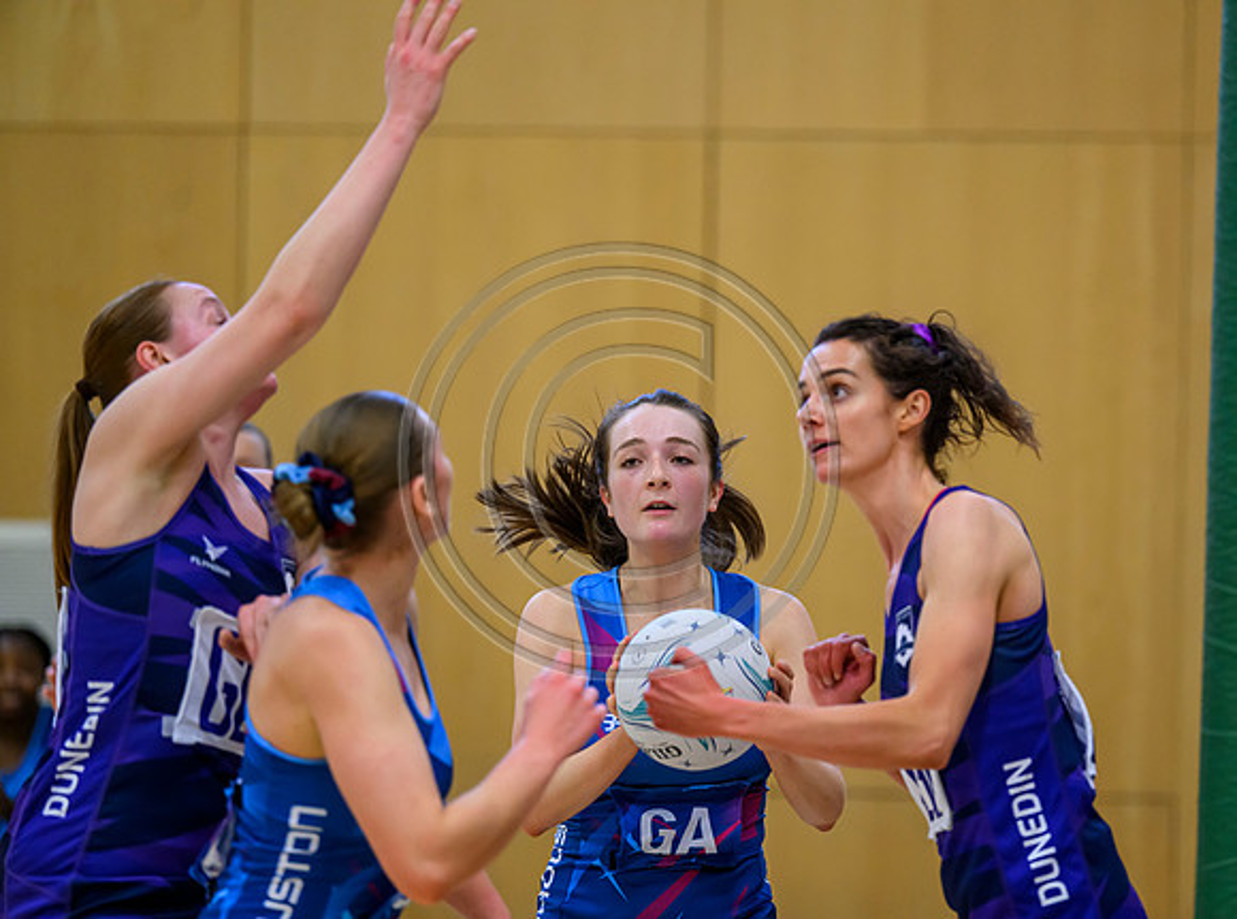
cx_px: 690
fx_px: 7661
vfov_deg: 6.9
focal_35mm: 215
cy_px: 460
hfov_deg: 9.2
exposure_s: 1/1000
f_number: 3.2
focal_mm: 200
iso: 4000
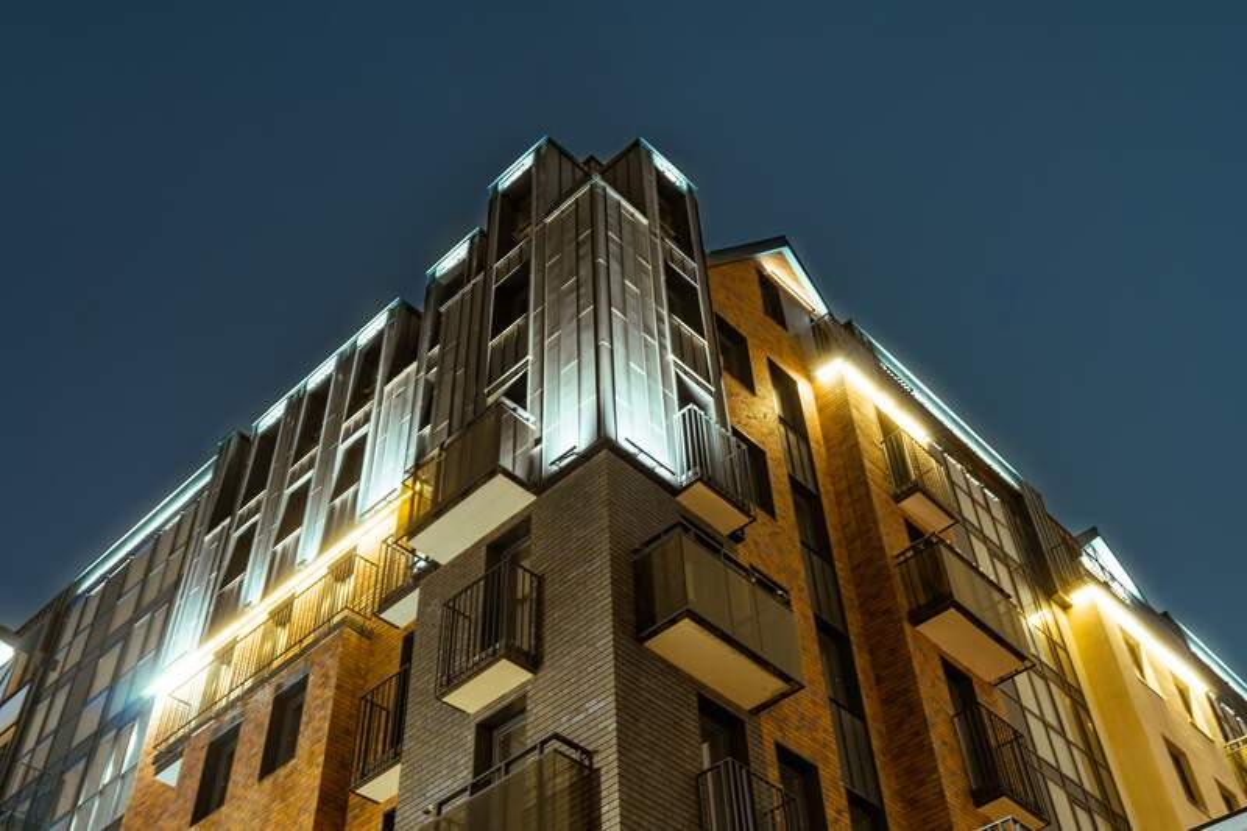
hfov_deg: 55.1
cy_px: 416
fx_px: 1195
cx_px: 624
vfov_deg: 38.3
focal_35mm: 34
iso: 100
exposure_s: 6
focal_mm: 23
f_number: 5.6
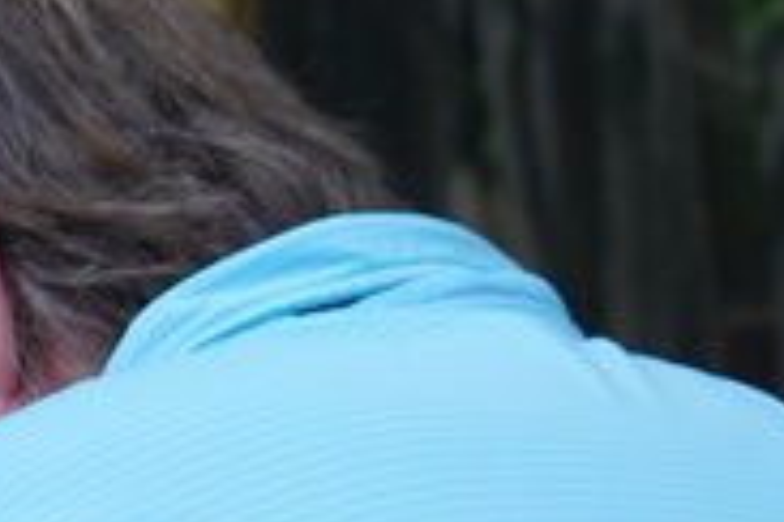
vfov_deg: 5.6
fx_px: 5248
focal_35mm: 241
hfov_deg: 8.3
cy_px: 1012
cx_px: -540
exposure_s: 1/160
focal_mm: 43
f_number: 4.5
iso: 320
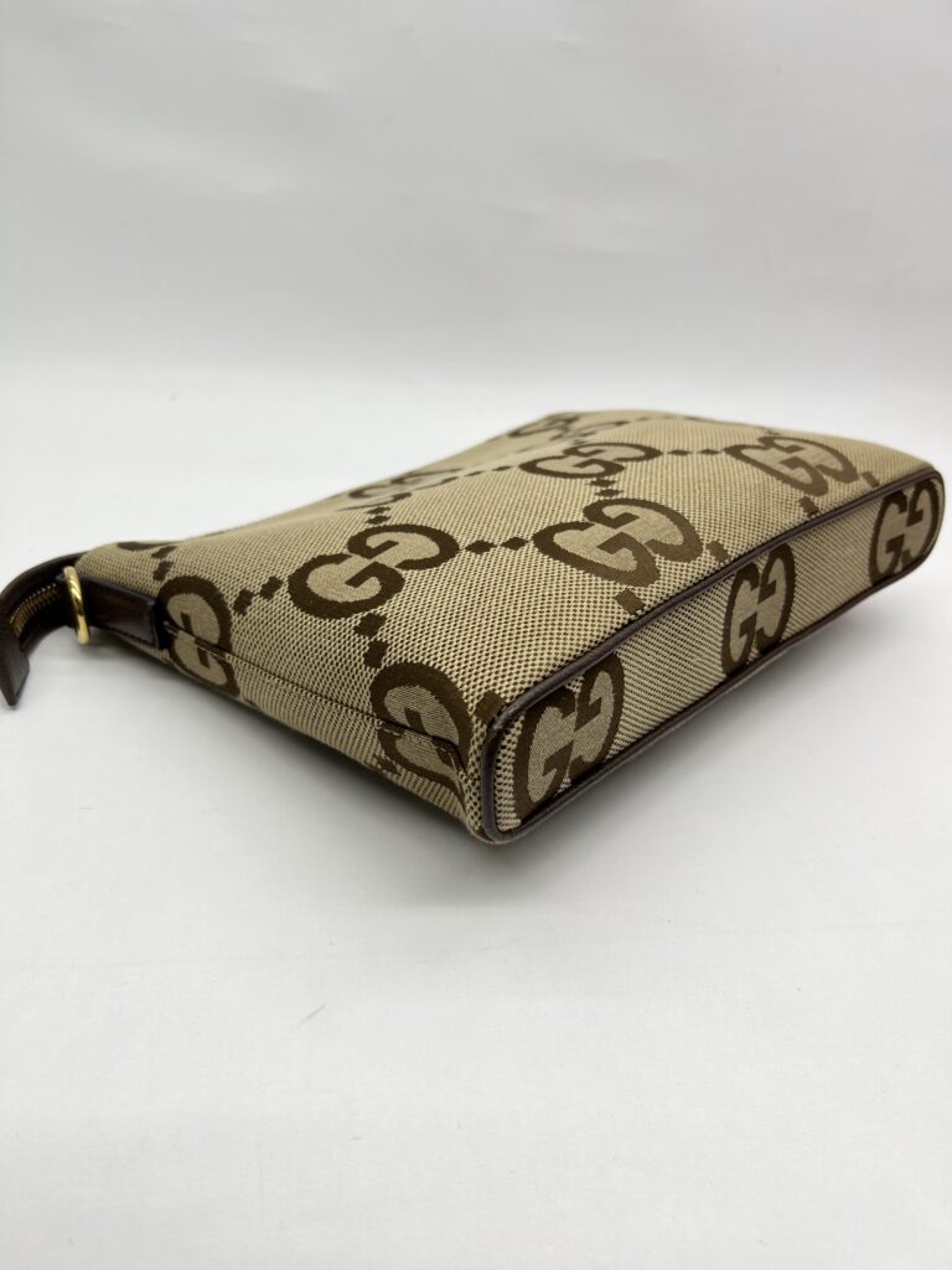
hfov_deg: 53.1
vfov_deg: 67.3
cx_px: 476
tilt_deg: -29.6
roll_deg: -6.9
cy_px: 635
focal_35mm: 26
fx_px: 953
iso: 40
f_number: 1.5
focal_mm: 5.7
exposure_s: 1/164
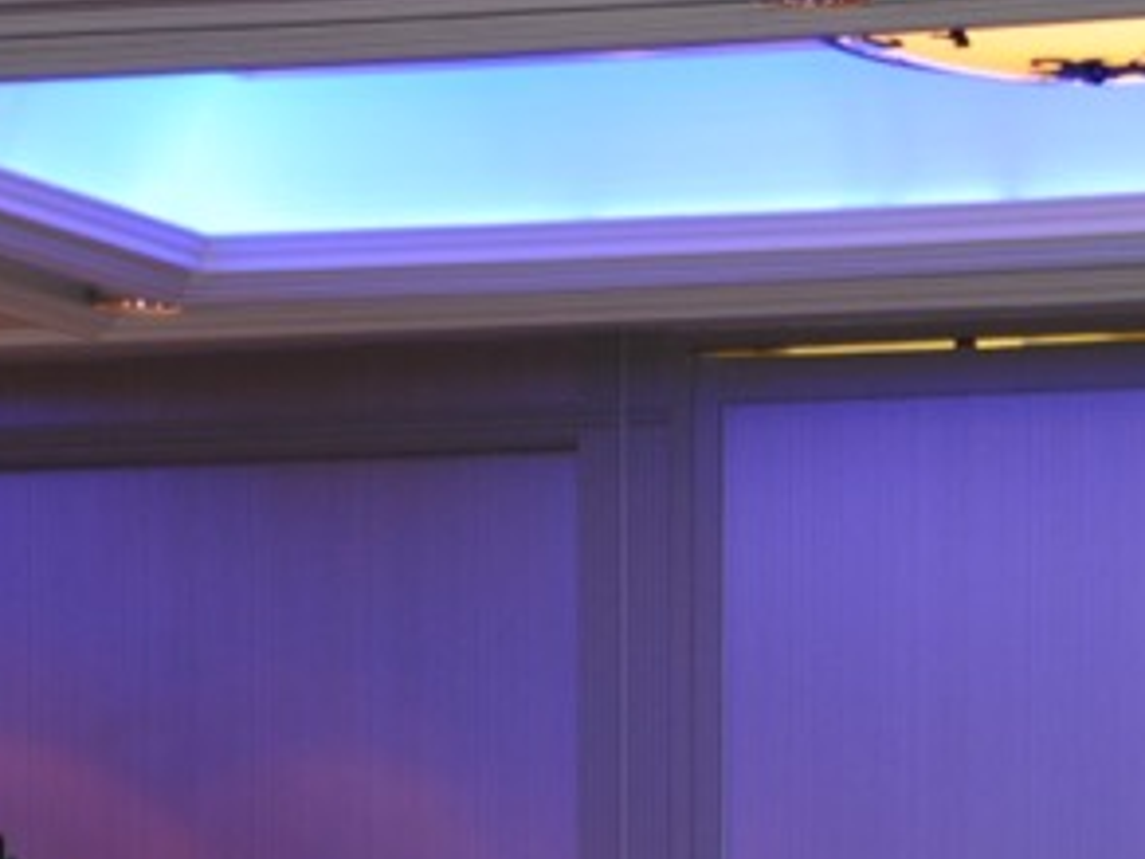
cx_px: 1157
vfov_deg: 8.3
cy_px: 959
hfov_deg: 11.0
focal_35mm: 177
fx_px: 5865
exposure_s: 1/10
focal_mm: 45
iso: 800
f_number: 4.8
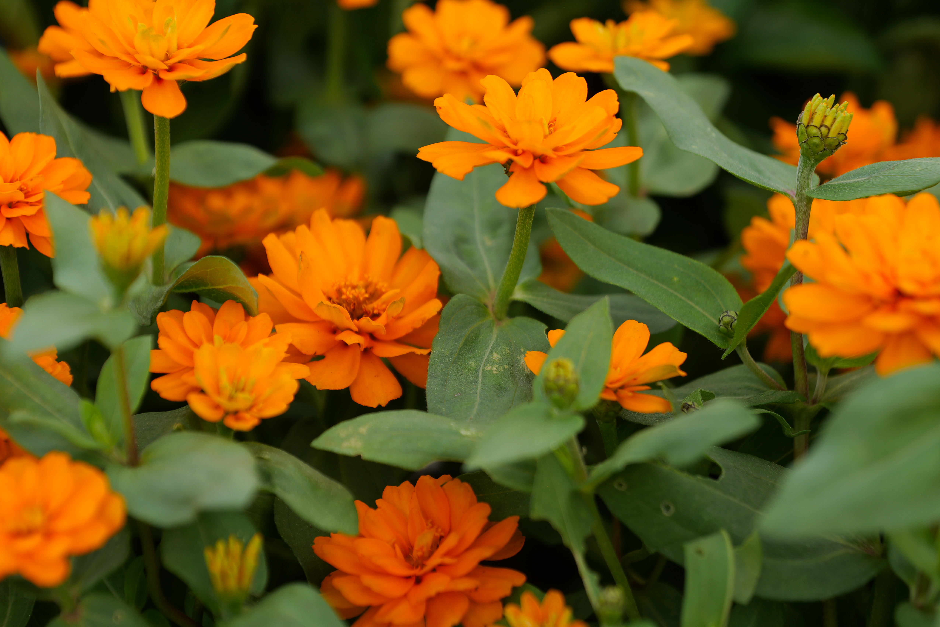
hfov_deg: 16.5
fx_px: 3237
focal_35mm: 124
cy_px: 322
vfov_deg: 11.1
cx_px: 442
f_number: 4
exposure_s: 1/250
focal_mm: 105
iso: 200
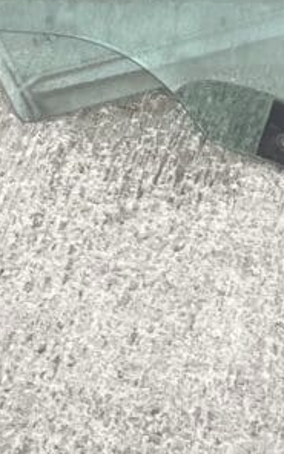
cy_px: -672
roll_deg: -1.2
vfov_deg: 9.6
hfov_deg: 6.6
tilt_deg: -29.8
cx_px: 606
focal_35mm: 191
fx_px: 2365
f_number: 1.6
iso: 50
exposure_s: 1/454
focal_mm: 5.1
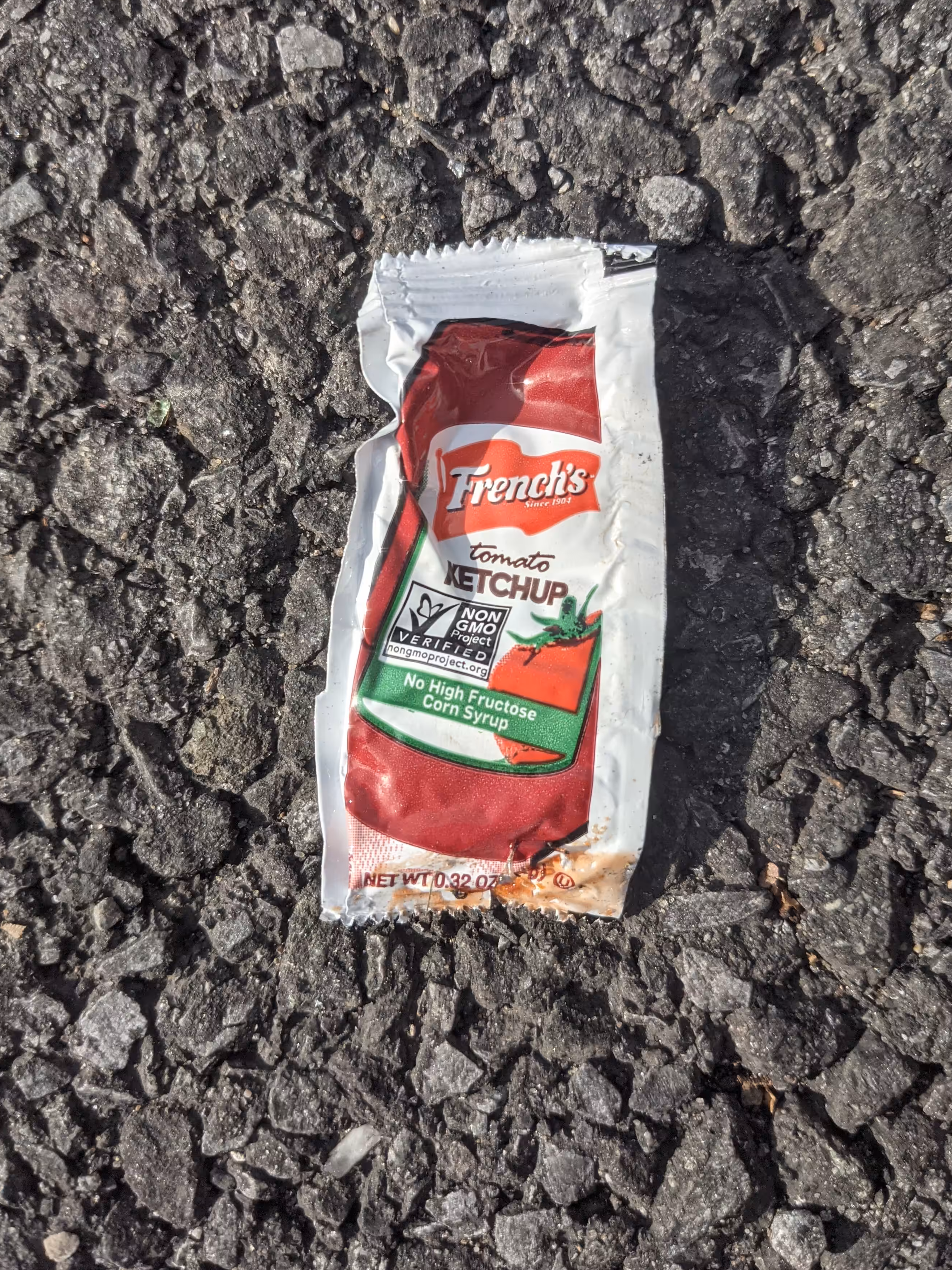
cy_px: 573
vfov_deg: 58.2
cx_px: 486
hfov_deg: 45.4
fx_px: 1137
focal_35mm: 31
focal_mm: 4.38
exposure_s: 1/4695
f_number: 1.73
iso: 64
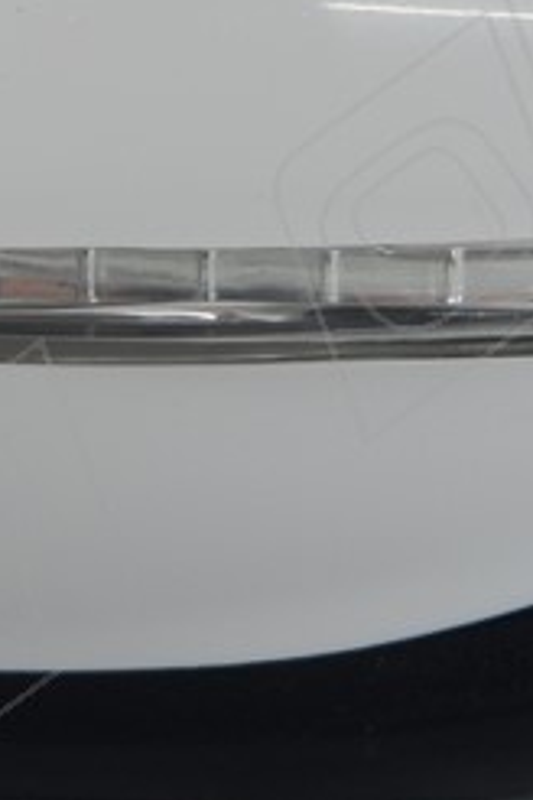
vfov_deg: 17.3
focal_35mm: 117
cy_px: 120
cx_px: -296
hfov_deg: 11.2
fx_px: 2598
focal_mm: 16
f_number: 3.5
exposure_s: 1/125
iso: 200
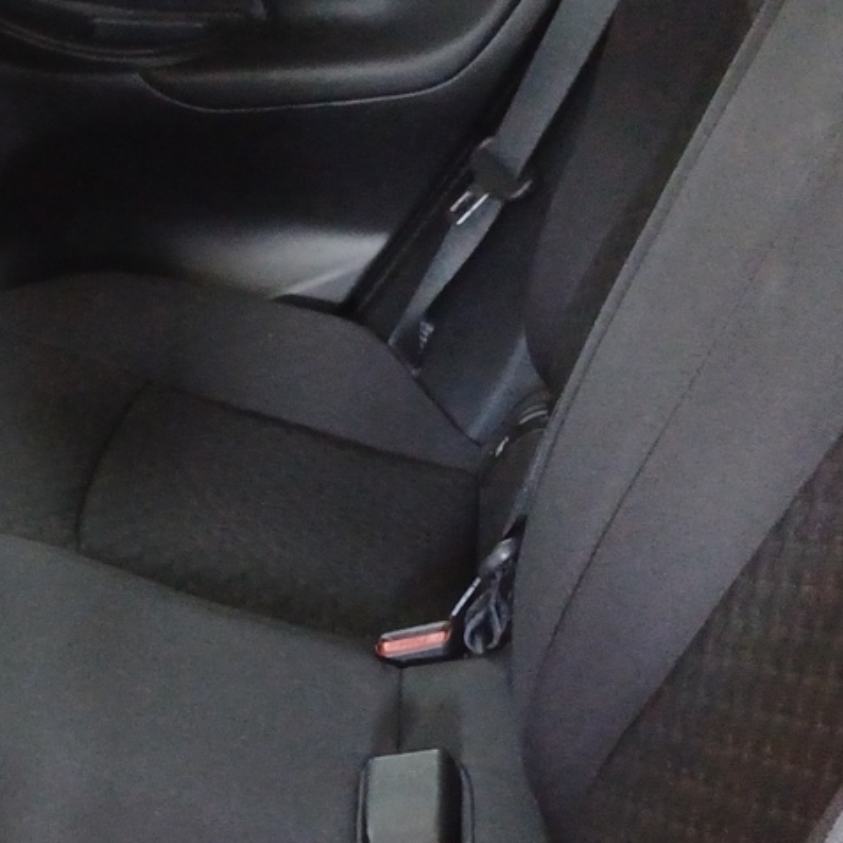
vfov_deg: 23.1
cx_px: 30
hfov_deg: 22.6
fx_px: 2039
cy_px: 658
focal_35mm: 74
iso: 1600
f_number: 1.8
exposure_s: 1/16.7
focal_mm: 4.6
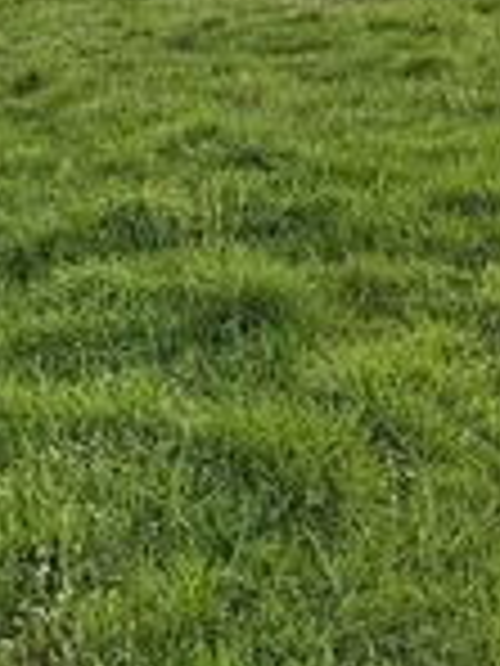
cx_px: 23
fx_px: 1213
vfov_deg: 30.2
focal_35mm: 63
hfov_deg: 22.5
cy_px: 169
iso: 50
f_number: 2.2
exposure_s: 1/1572
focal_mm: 2.22
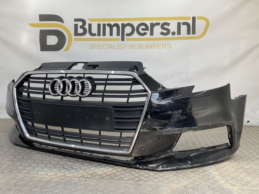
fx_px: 217
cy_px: 97
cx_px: 130
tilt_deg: -6.7
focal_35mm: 29
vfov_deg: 48.2
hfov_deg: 61.7
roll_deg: -1.9
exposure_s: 1/167
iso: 16
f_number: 1.8
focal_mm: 3
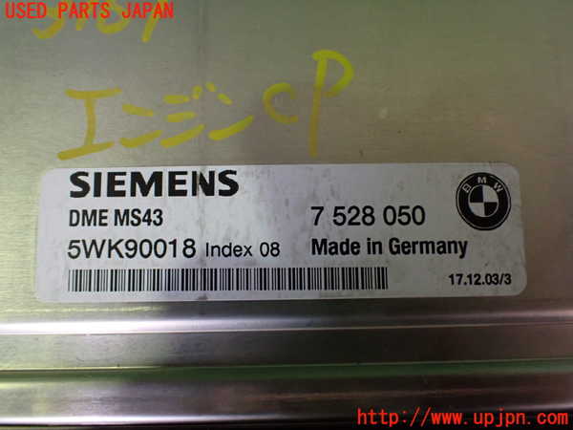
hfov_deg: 60.0
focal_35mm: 30
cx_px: 286
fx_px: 497
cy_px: 215
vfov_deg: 46.8
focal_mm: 5.4
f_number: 2.3
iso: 800
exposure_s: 1/100
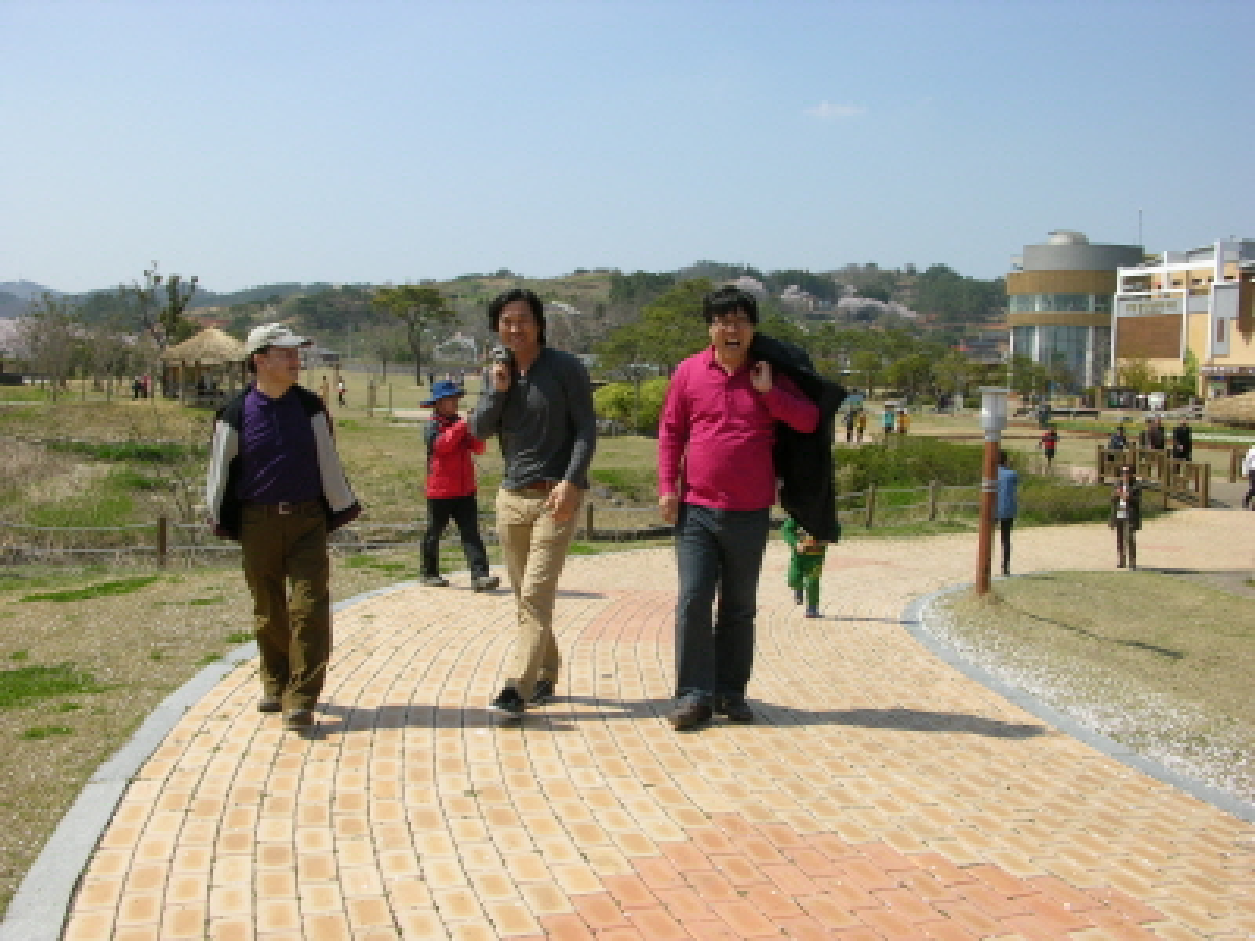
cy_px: 470
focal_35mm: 35
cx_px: 628
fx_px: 1269
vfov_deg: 40.7
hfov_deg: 52.6
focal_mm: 8.9
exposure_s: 1/276
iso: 100
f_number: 8
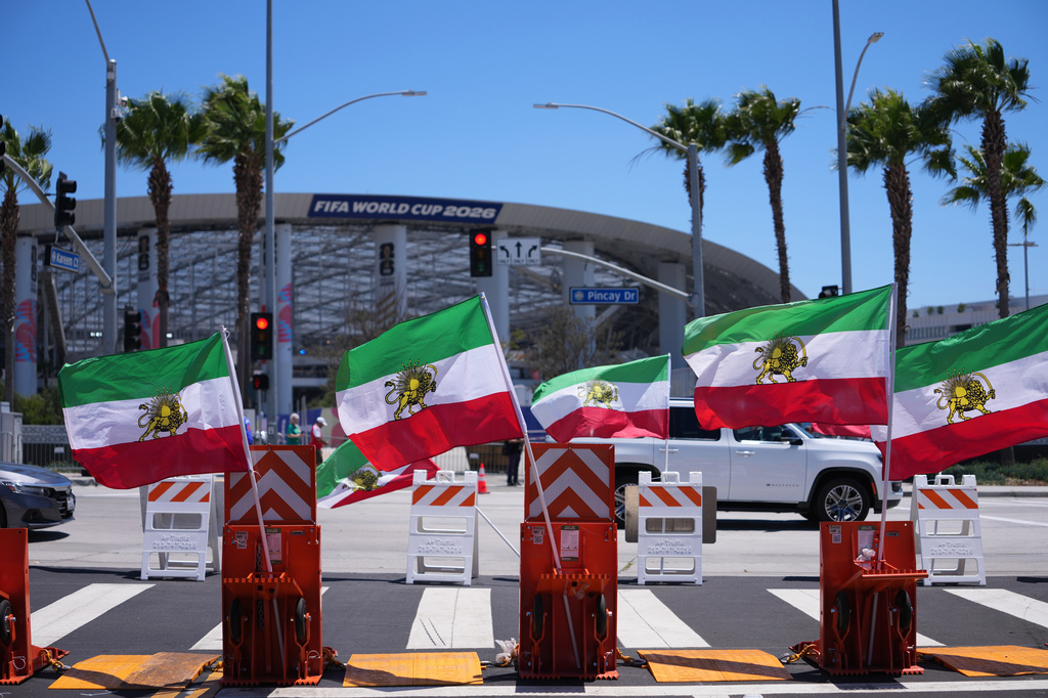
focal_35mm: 50
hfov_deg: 39.6
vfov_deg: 27.0
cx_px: 524
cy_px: 349
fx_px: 1455
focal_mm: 50
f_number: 2
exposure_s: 1/5000
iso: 100
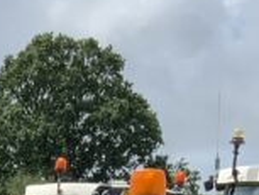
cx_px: -52
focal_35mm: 194
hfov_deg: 10.0
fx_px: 1453
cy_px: 519
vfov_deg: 7.1
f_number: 1.8
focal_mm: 3
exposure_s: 1/1730
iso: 16
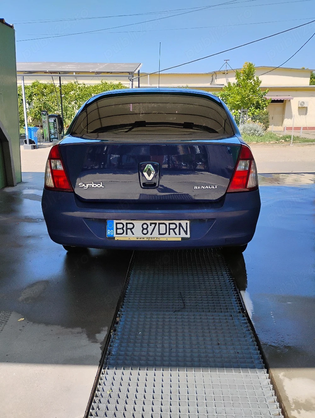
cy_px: 209
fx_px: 339
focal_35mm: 28
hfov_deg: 49.9
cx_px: 158
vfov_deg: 63.4
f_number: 1.8
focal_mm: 4.26
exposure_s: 1/588
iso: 100
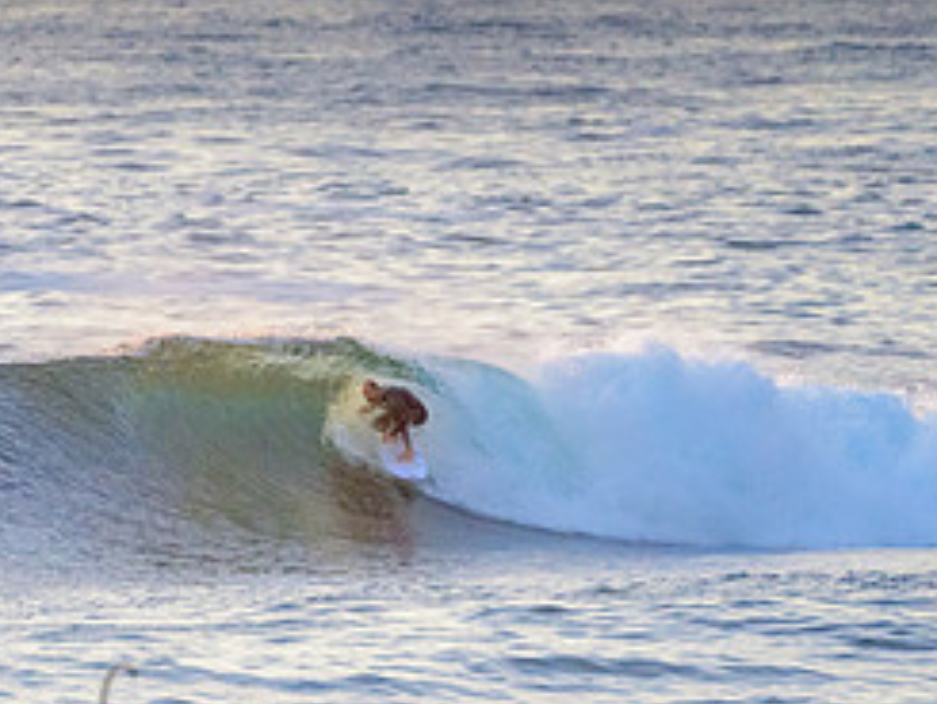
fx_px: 40866
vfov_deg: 1.0
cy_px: 461
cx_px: 265
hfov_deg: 1.3
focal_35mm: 1509
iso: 1000
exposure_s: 1/1250
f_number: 5.6
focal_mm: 500
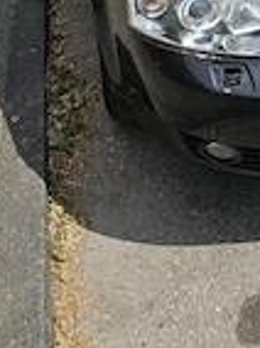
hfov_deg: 21.0
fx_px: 653
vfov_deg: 25.8
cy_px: -100
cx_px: 314
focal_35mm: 65
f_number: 1.7
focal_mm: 6.3
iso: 10
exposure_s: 1/625
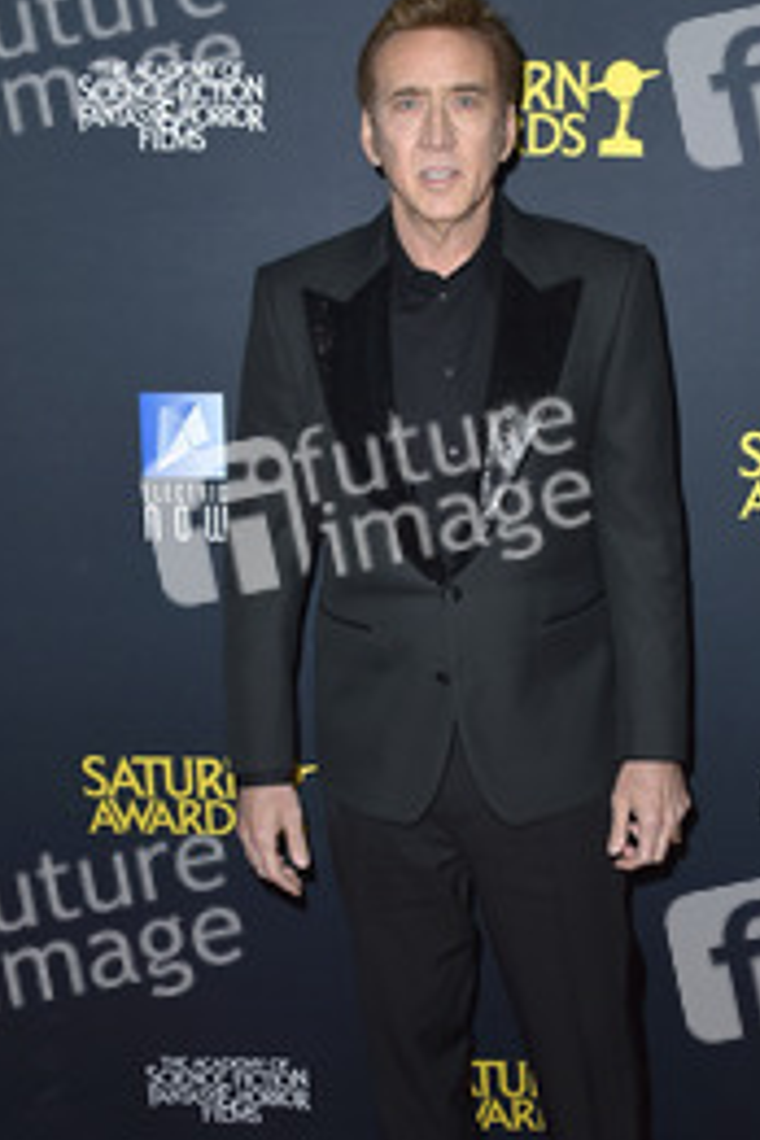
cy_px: 721
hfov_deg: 27.4
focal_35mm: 49
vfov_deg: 40.0
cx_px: 496
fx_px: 1552
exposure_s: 1/250
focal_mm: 32
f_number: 6.3
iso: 250
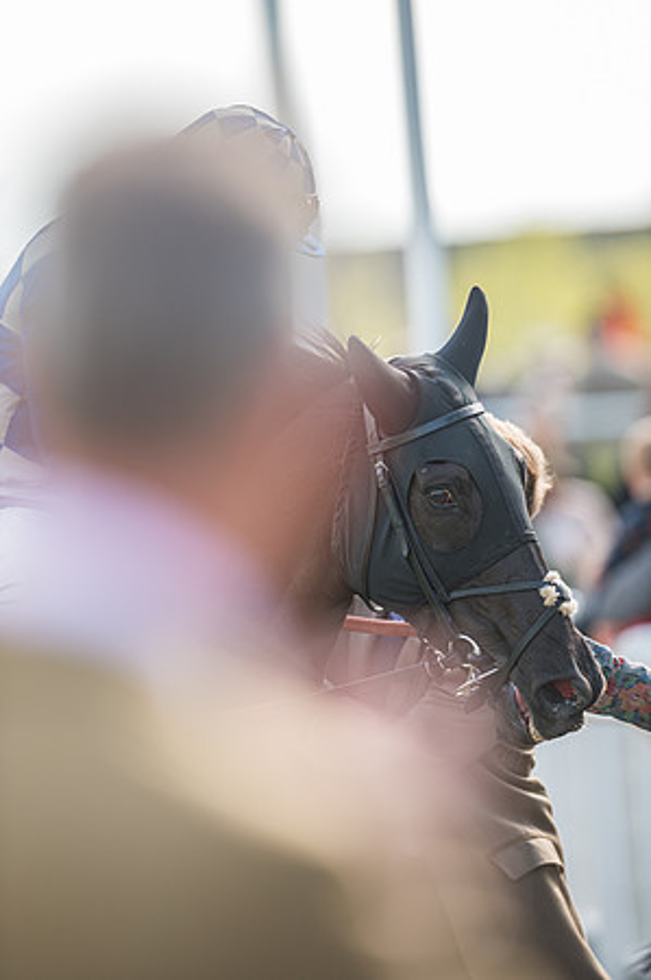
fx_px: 10874
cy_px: 490
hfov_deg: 3.4
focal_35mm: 400
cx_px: 326
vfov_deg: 5.2
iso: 160
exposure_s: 1/400
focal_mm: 400
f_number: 5
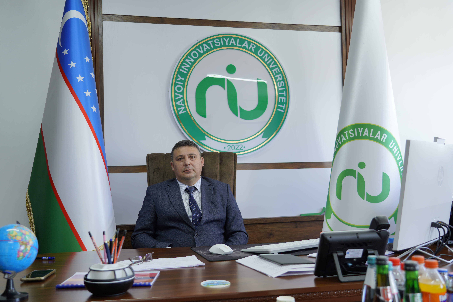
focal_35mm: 37
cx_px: 223
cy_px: 151
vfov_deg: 35.9
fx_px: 466
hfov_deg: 51.9
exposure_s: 1/50
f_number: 4
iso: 200
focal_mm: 36
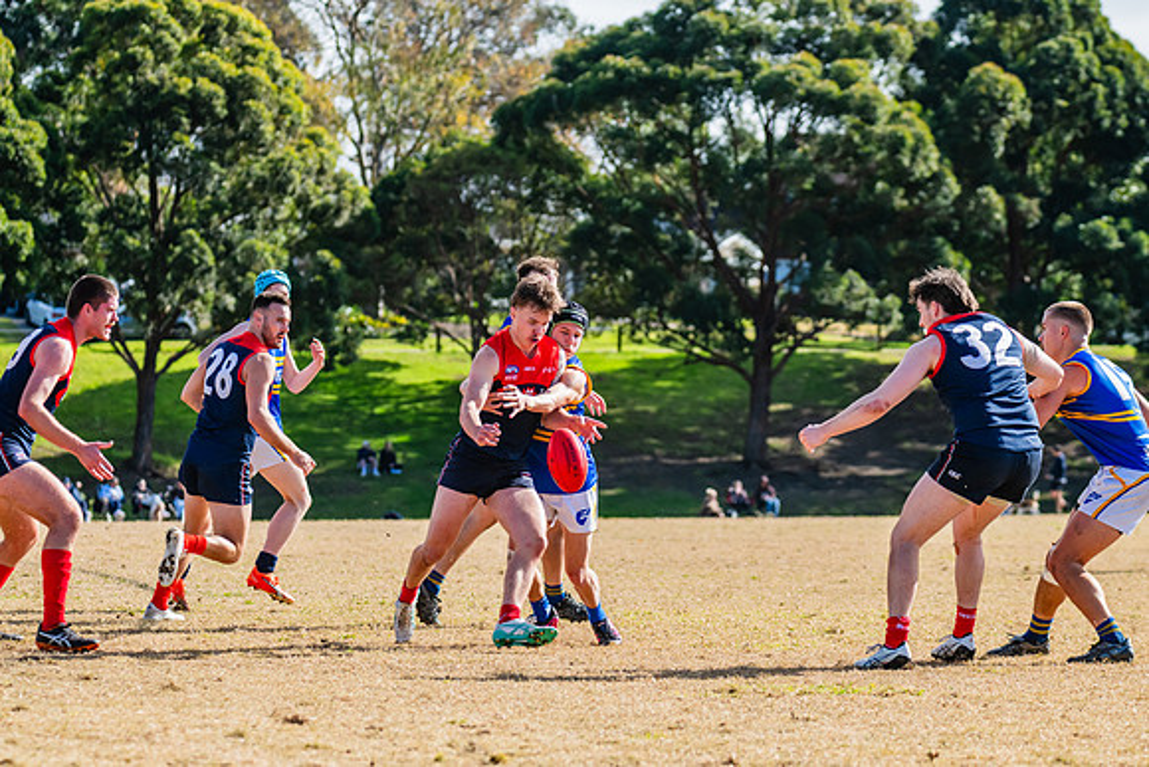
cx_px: 577
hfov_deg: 12.0
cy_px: 384
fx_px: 5471
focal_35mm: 171
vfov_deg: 8.0
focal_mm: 170
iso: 640
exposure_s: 1/1600
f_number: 6.3
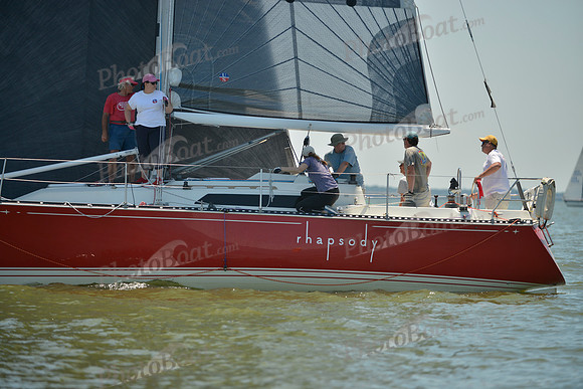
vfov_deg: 5.1
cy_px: 194
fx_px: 4373
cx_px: 292
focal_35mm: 270
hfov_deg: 7.6
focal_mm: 270
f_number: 4
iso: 200
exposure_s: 1/1600
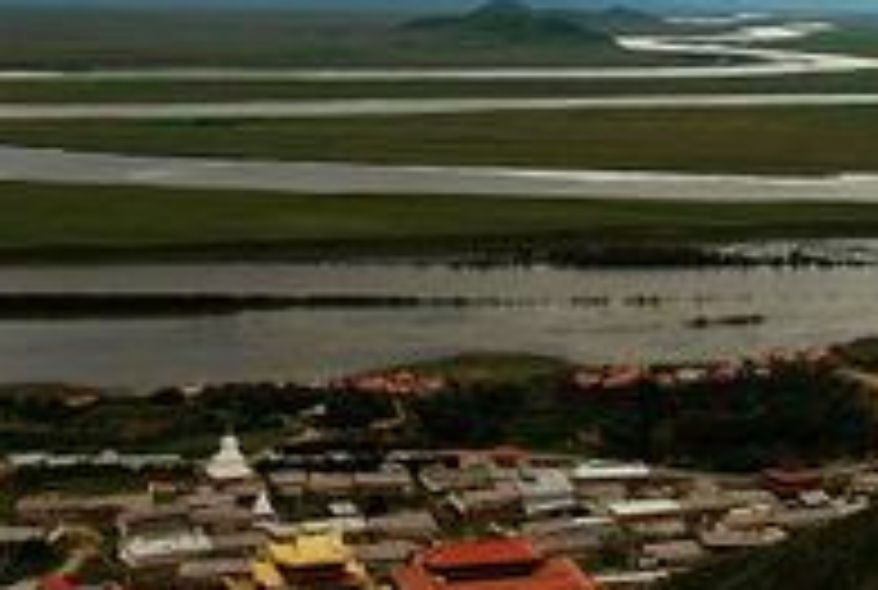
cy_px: -54
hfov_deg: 26.4
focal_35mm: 76
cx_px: 608
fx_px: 1858
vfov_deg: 17.4
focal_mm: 22
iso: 180
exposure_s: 1/250
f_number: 10
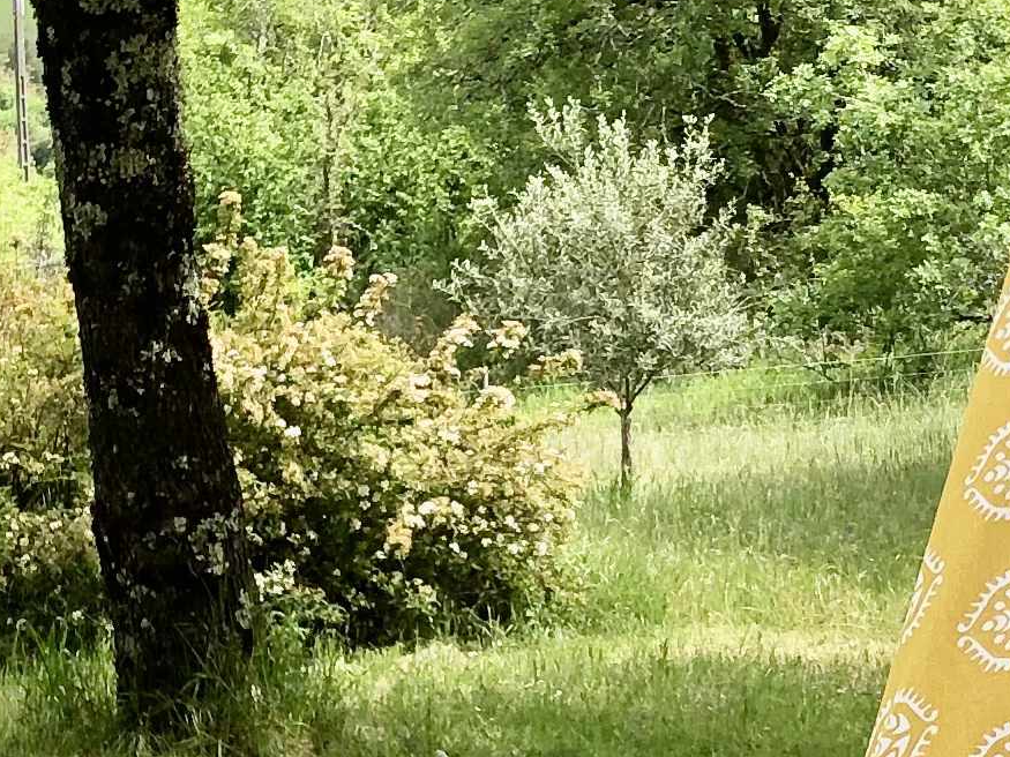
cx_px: 839
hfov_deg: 15.2
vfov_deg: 11.5
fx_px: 3763
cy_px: 398
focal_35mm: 129
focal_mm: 4
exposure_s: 1/716
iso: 20
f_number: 1.8
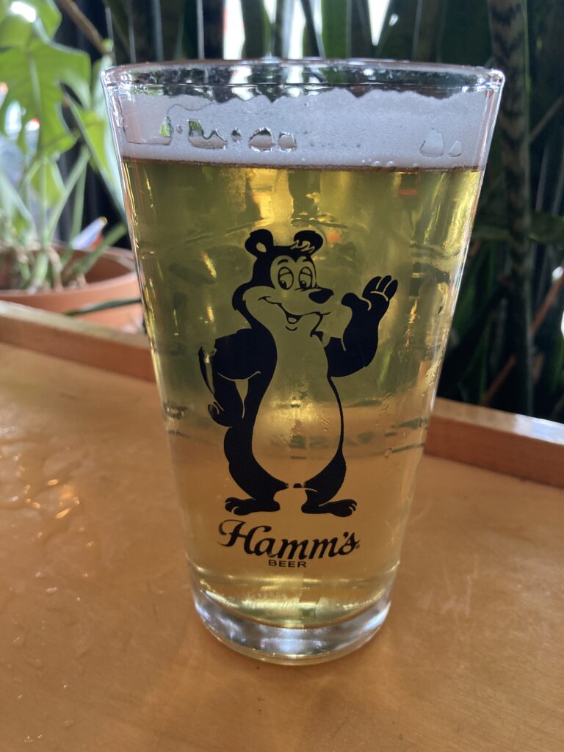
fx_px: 608
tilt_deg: -20.7
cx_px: 282
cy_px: 376
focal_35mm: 28
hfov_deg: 49.7
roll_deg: -1.8
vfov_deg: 63.4
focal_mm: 3.99
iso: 200
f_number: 1.8
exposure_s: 1/60
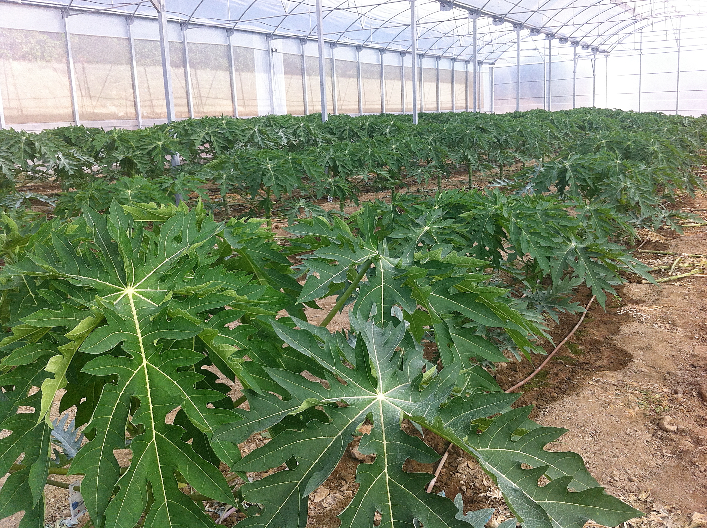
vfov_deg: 40.6
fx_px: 714
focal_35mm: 35
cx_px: 354
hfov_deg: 52.7
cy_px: 264
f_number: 2.8
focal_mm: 3.85
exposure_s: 1/347
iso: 80
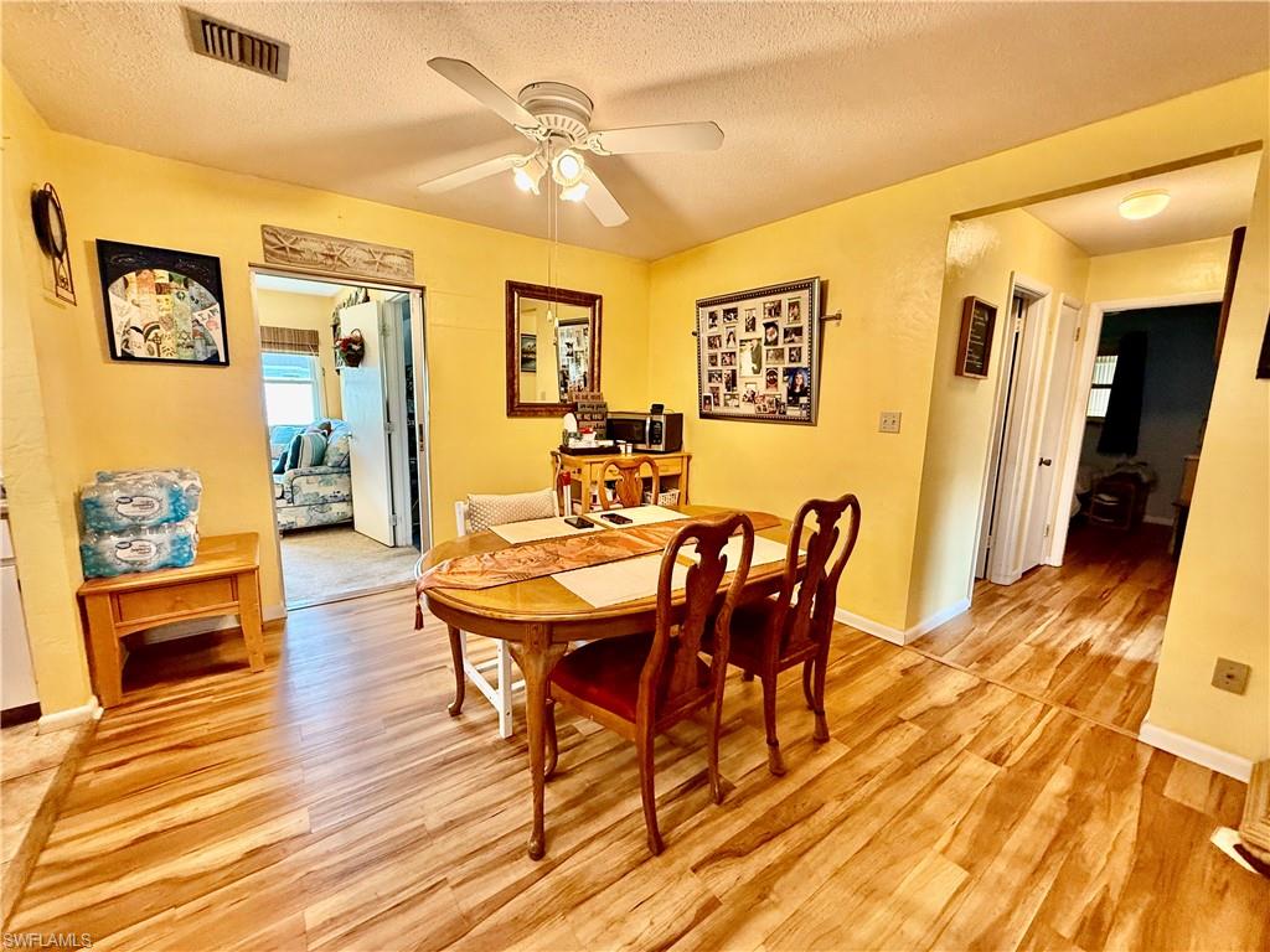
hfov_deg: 102.1
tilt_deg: -8.6
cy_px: 476
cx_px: 635
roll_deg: -1.5
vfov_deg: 85.7
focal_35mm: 14
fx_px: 514
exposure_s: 1/60
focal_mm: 2.22
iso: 400
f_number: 2.2
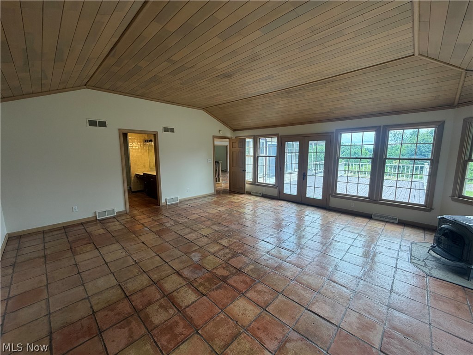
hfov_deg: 102.1
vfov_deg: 85.7
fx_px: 191
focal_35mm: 14
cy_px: 178
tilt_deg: -7.7
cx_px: 236
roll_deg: +0.7
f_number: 2.2
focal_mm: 2.22
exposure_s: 1/120
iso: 80
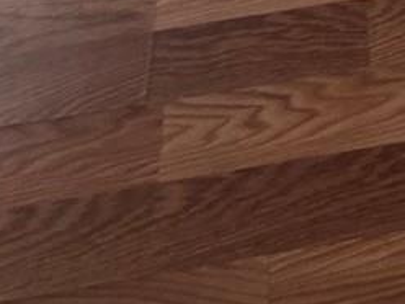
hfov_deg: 22.2
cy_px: -593
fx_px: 983
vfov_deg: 11.3
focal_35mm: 84
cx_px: 431
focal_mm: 2.2
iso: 400
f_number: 1.9
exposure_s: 1/60
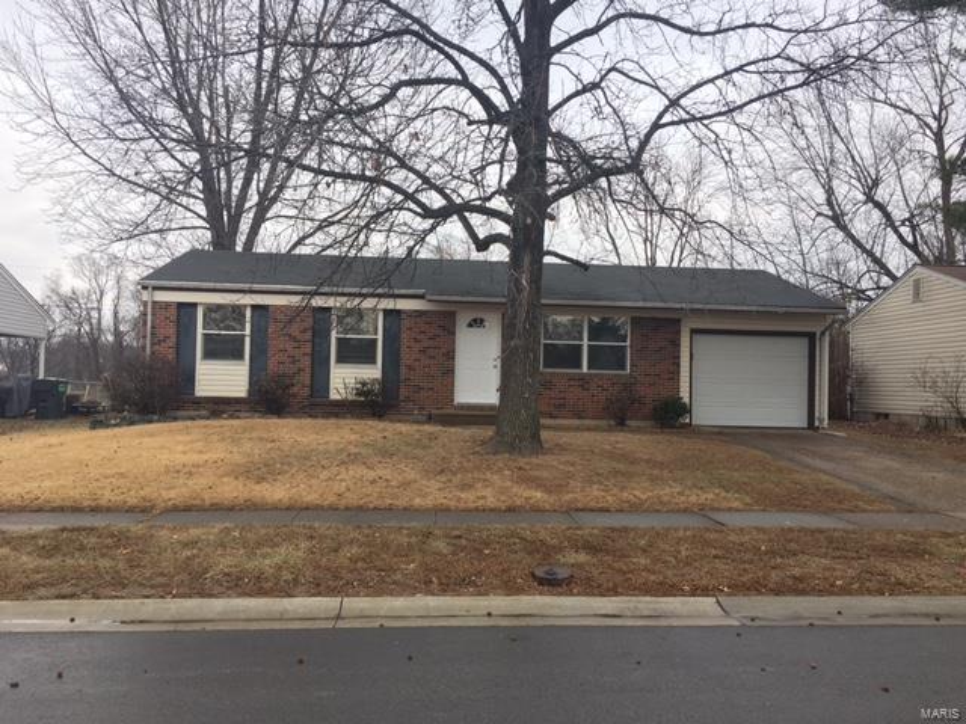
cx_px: 483
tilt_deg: +1.7
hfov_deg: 61.7
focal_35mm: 29
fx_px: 809
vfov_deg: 48.2
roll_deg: -0.7
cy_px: 362
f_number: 2.2
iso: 25
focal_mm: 4.15
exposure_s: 1/340
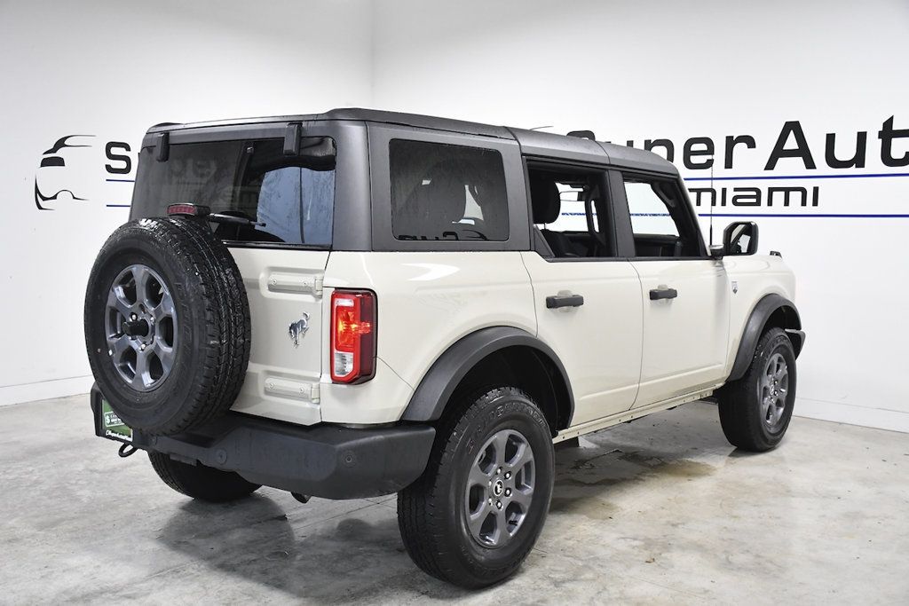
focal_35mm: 36
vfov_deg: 36.9
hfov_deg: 53.1
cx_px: 454
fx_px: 909
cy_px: 303
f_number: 4.5
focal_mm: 24
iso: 2500
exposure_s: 1/400
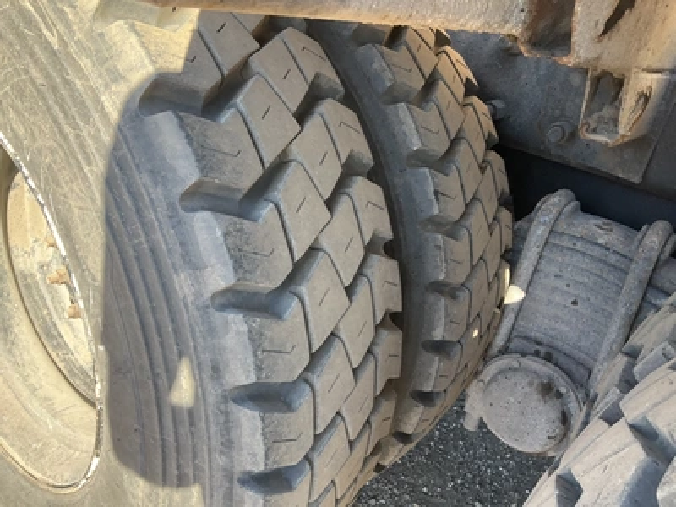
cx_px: 338
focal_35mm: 29
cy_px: 254
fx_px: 566
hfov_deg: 61.7
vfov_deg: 48.2
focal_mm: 3
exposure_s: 1/154
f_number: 1.8
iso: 32
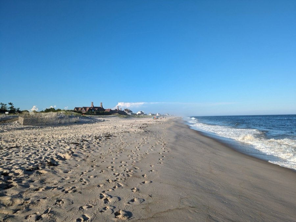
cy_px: 111
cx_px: 148
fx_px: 214
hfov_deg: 69.4
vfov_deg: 54.9
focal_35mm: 25
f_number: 1.89
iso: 53
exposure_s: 1/1972
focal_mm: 5.43
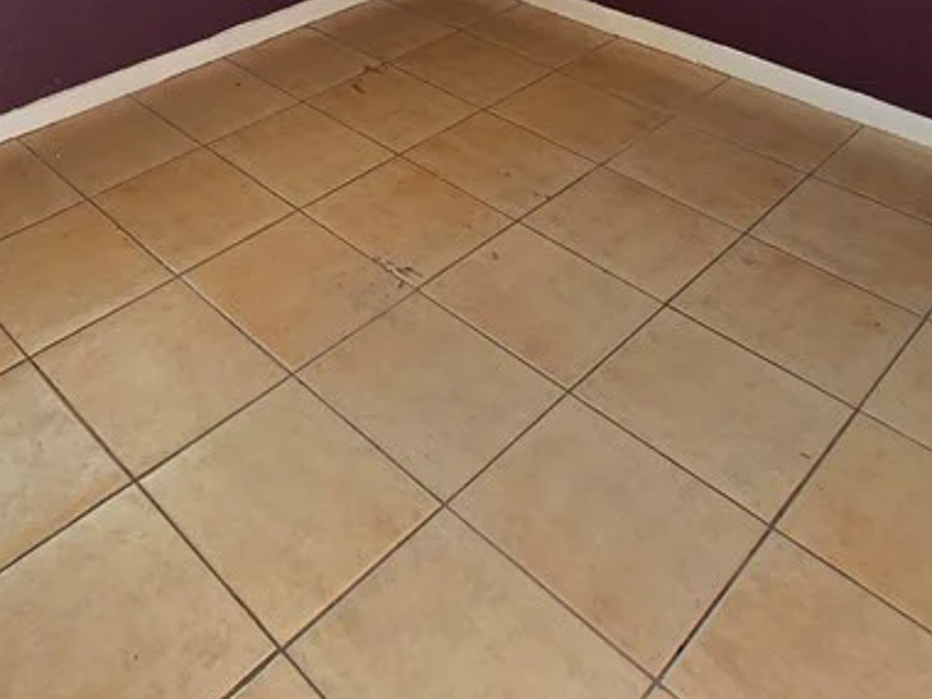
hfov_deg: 50.2
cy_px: -235
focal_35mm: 35
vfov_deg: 30.7
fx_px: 942
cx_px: 221
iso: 50
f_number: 2.2
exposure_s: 1/143
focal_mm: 2.2
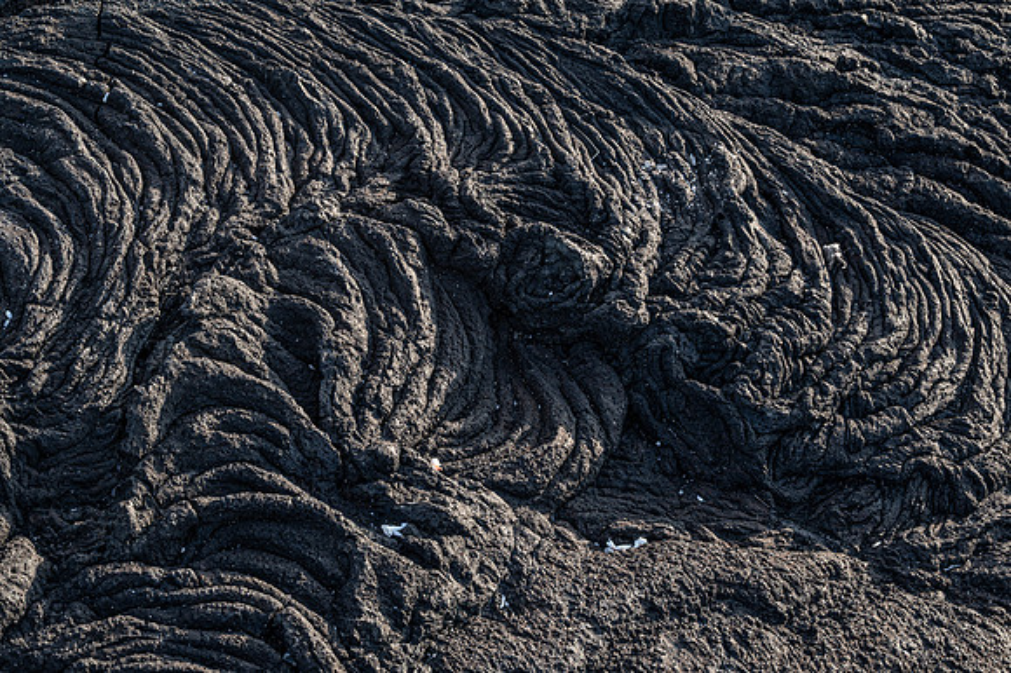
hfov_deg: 19.5
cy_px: 336
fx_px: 2947
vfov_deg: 13.0
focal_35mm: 105
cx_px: 506
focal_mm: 105
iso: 400
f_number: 14
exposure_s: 1/40
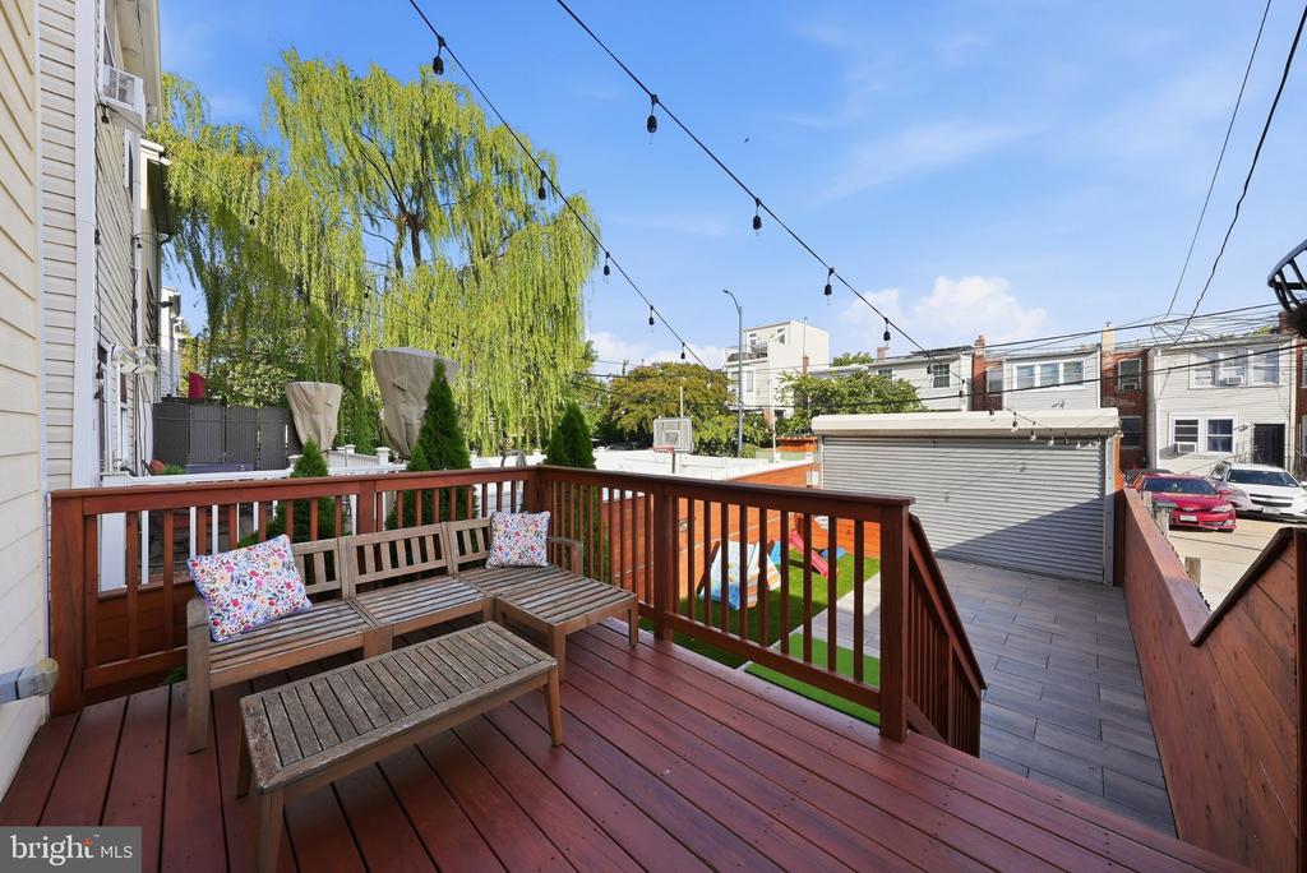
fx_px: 436
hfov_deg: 112.6
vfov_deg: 90.1
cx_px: 654
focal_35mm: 12
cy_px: 436
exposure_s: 1/125
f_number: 8
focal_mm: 12
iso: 80
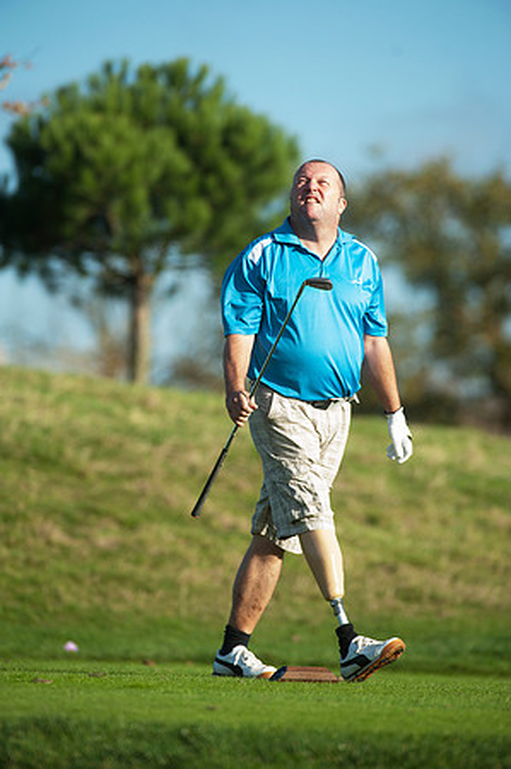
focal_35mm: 300
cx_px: 256
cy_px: 384
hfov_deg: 4.6
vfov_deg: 6.9
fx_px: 6402
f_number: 5.6
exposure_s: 1/1250
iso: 400
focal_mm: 300
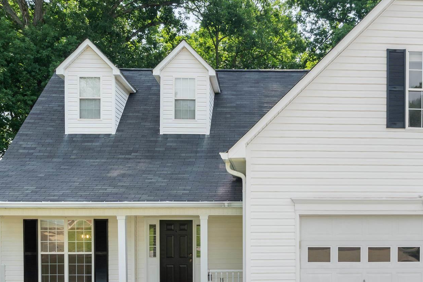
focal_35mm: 33
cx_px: 291
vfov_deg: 39.8
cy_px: 172
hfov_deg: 55.7
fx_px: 388
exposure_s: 1/160
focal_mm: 11
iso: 200
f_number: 7.1
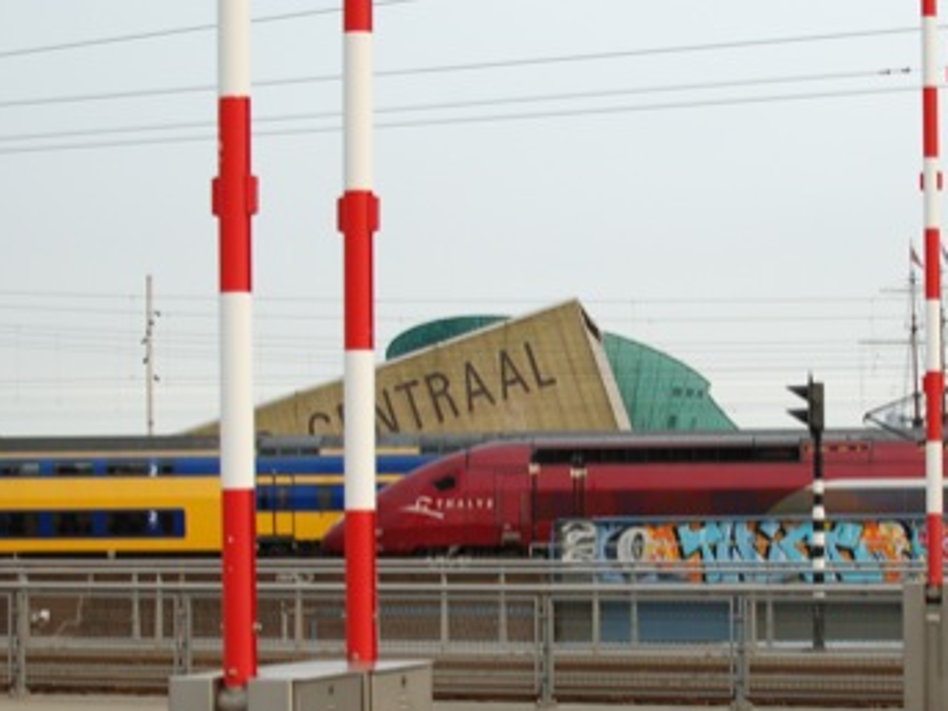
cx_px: 648
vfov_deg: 15.7
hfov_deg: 20.8
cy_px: 542
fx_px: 2571
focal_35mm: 94
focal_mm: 35
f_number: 7.1
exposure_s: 1/200
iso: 400
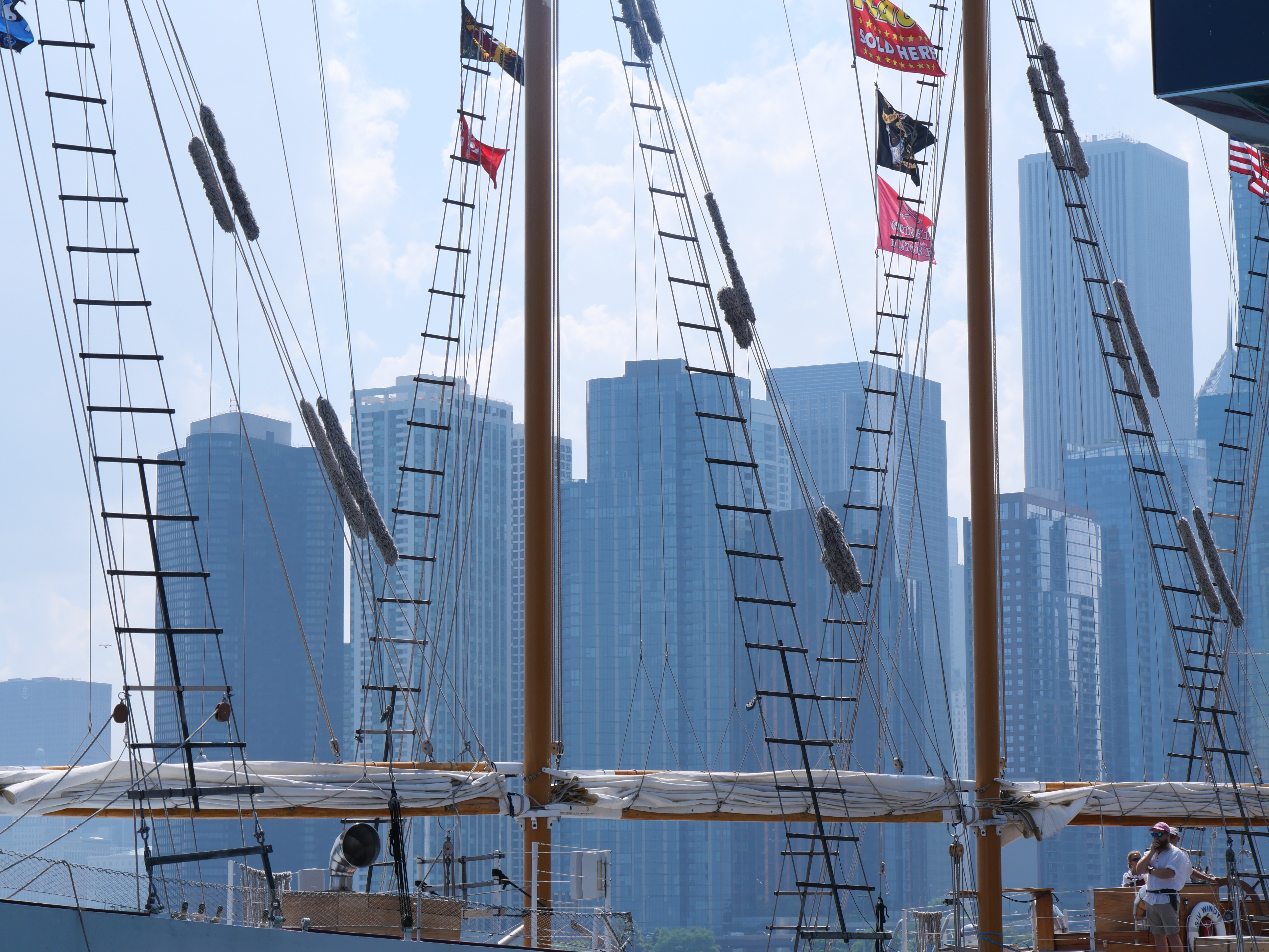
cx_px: 634
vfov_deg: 16.1
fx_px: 3373
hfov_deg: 21.3
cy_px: 476
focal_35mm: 92
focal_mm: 46
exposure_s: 1/500
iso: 200
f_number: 9
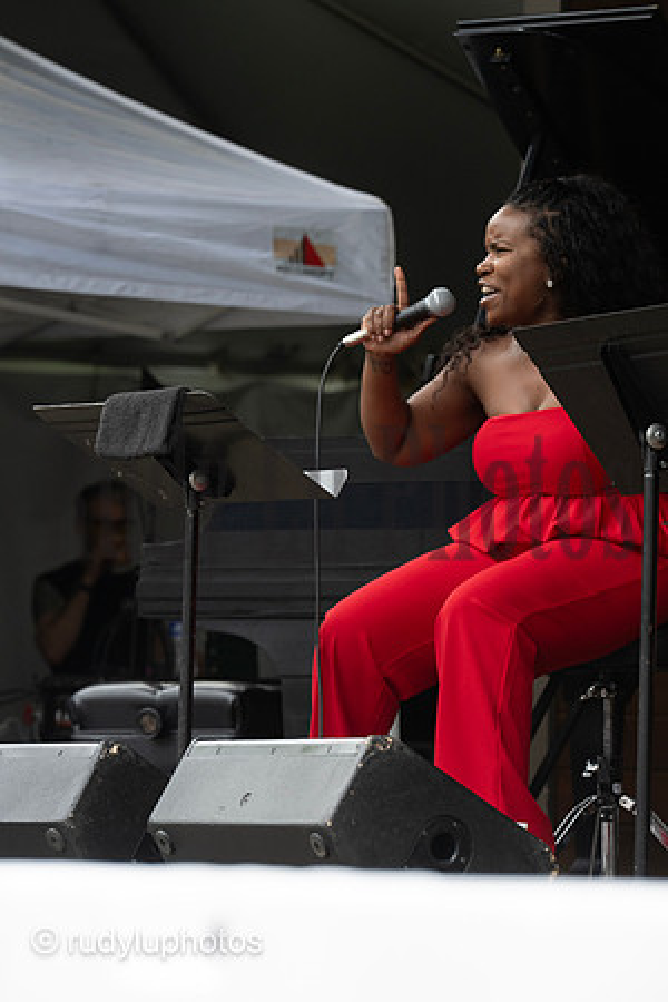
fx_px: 5566
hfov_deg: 6.9
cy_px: 501
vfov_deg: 10.3
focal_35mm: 200
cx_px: 334
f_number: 8
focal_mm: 200
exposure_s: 1/1000
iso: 1600
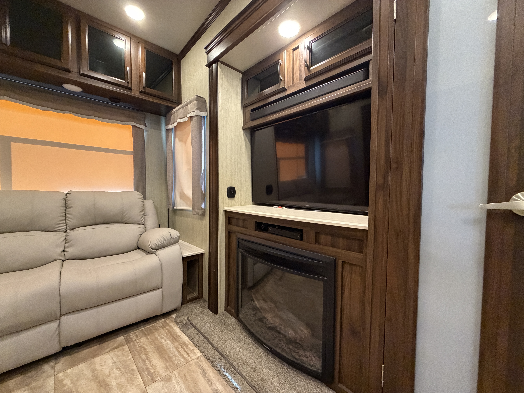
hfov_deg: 102.1
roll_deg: -0.1
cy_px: 196
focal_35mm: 14
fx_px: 212
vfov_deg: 85.7
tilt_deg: -0.9
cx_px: 262
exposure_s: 1/60
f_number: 2.2
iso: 800
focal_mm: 2.22
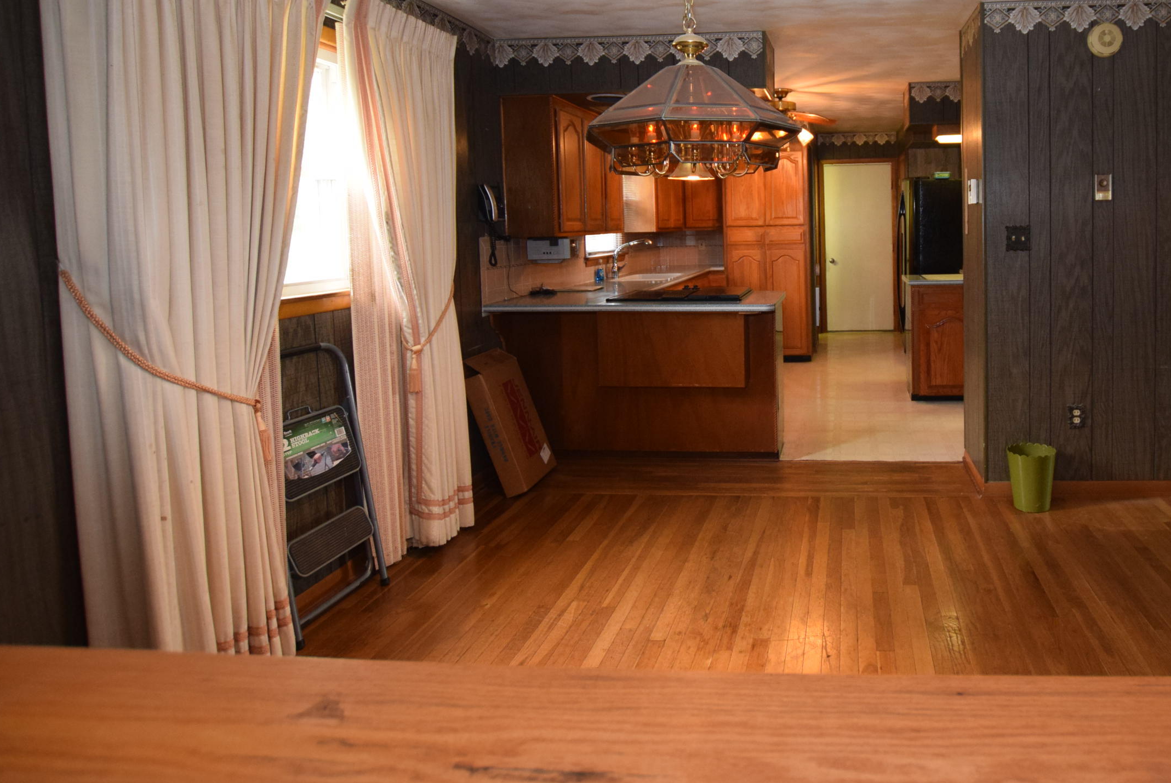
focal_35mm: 21
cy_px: 263
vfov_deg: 58.3
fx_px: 684
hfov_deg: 77.8
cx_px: 804
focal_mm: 10
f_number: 3.5
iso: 1250
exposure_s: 1/60
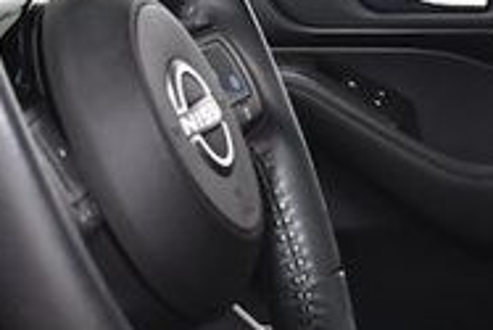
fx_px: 2028
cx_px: 699
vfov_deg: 9.1
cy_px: -88
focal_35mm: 148
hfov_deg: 13.2
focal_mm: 18
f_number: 4
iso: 1250
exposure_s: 1/160
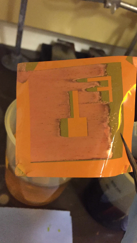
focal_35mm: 32
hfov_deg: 36.7
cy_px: 120
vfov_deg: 61.0
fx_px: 207
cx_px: 70
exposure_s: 1/15
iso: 400
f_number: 2.2
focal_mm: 4.15
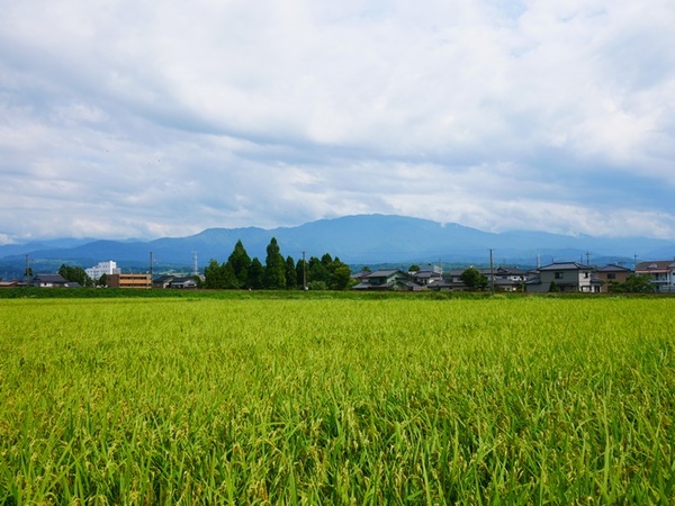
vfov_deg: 36.0
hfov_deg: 46.8
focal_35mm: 40
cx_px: 338
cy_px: 253
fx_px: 780
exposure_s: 1/500
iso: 200
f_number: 9
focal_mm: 20
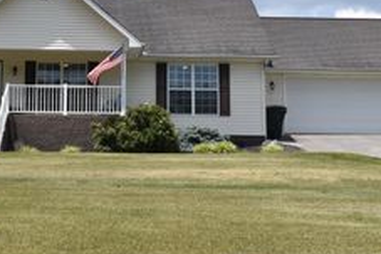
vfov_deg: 15.2
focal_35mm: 89
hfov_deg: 22.5
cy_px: 41
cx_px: 76
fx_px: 942
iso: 100
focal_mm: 27
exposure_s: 1/320
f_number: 9
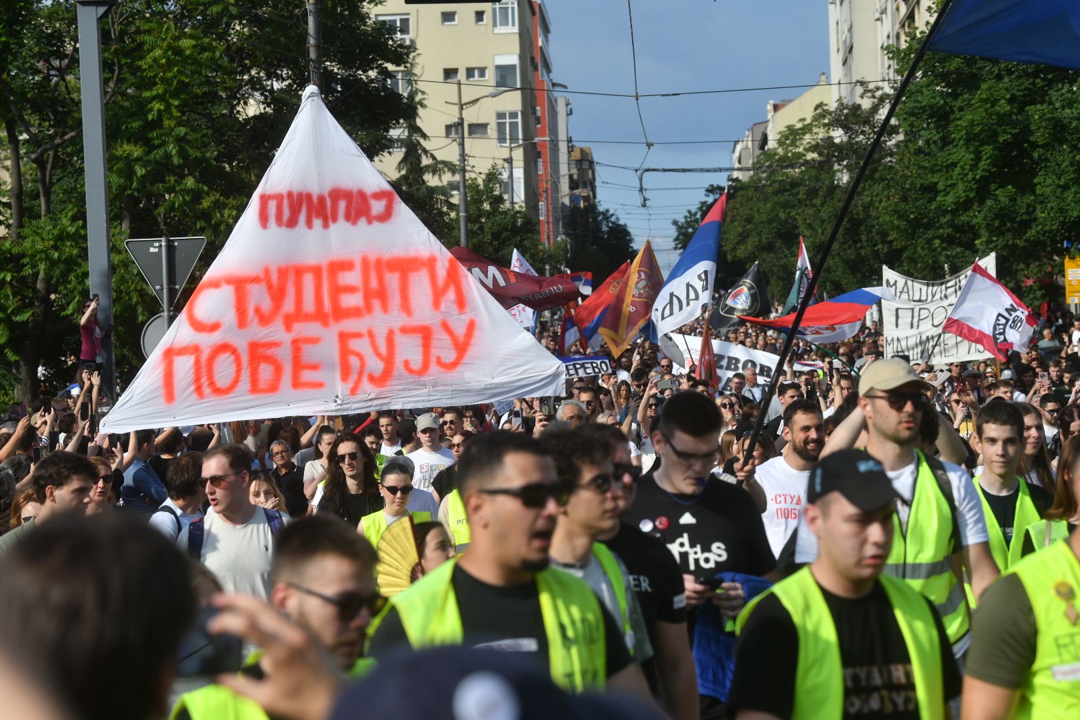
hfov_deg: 20.0
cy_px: 360
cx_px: 540
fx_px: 3060
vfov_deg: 13.4
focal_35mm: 102
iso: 800
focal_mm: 102
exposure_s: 1/6400
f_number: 6.3
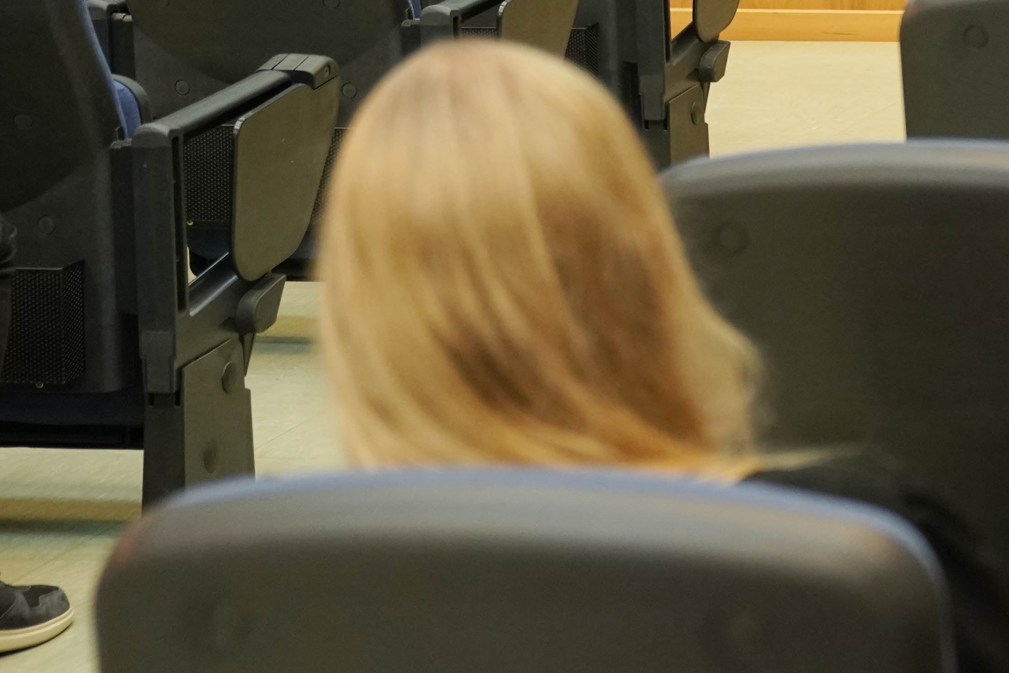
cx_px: 1692
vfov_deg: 8.8
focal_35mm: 152
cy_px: -284
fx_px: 4261
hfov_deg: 12.6
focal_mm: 42
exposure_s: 1/50
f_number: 3.2
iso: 1250
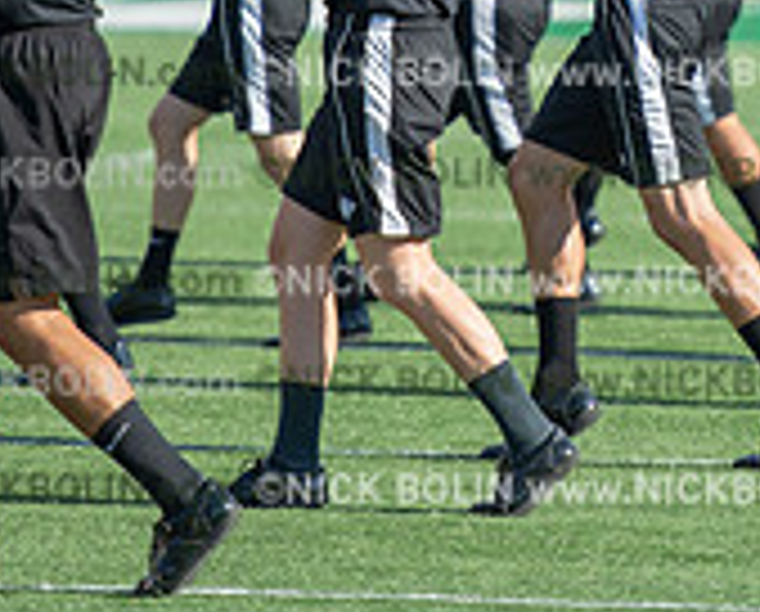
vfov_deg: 2.5
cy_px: -243
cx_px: 598
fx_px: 13753
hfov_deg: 3.2
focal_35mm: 610
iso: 160
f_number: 2.8
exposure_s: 1/2000
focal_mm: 190
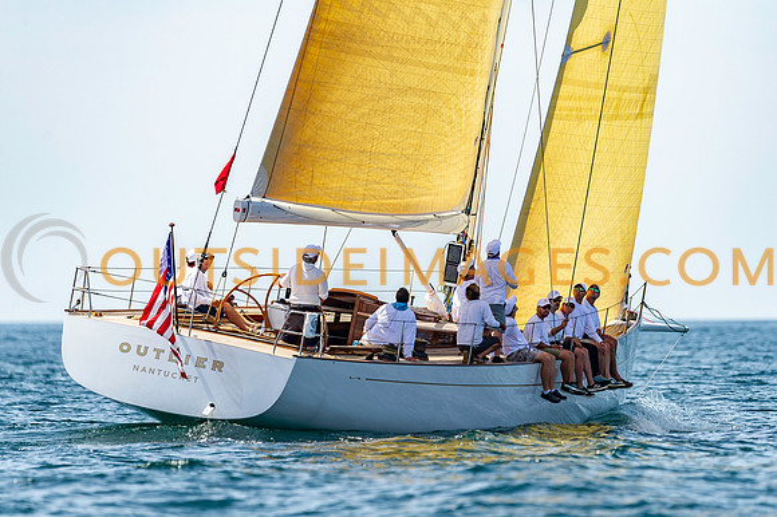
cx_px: 389
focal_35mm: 652
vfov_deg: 2.1
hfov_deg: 3.2
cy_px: 240
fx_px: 14071
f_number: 5
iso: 400
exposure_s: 1/2500
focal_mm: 600
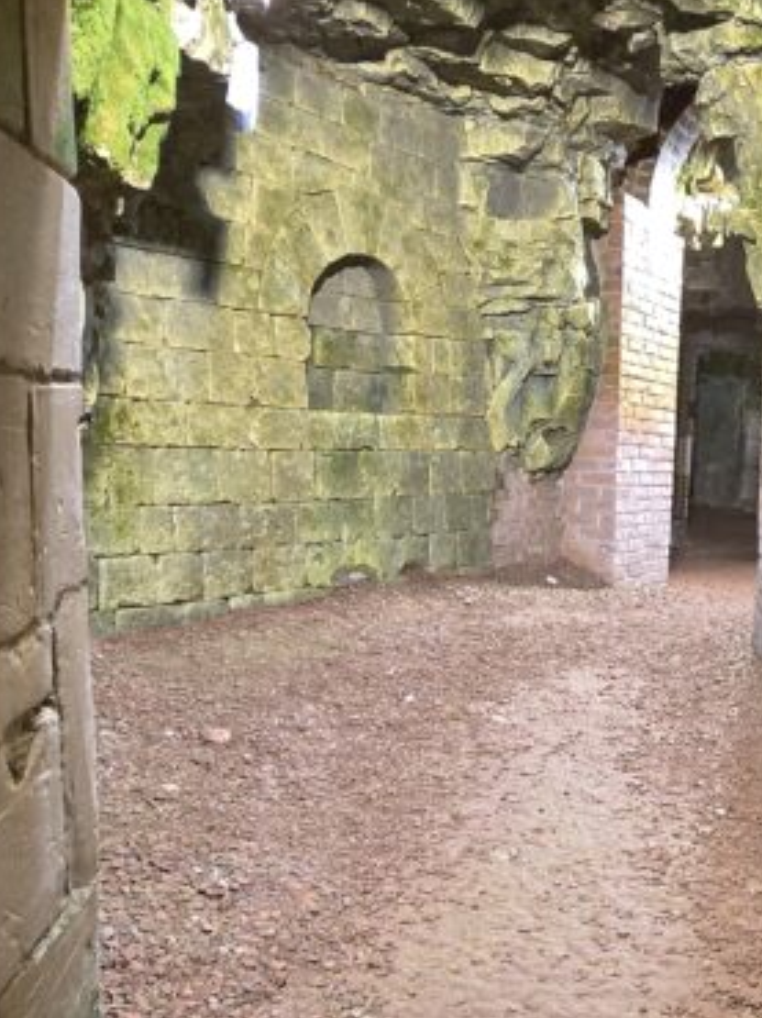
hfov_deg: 37.4
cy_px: 627
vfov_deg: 50.9
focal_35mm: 36
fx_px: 1058
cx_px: 666
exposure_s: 1/60
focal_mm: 2.2
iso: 1000
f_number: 2.2
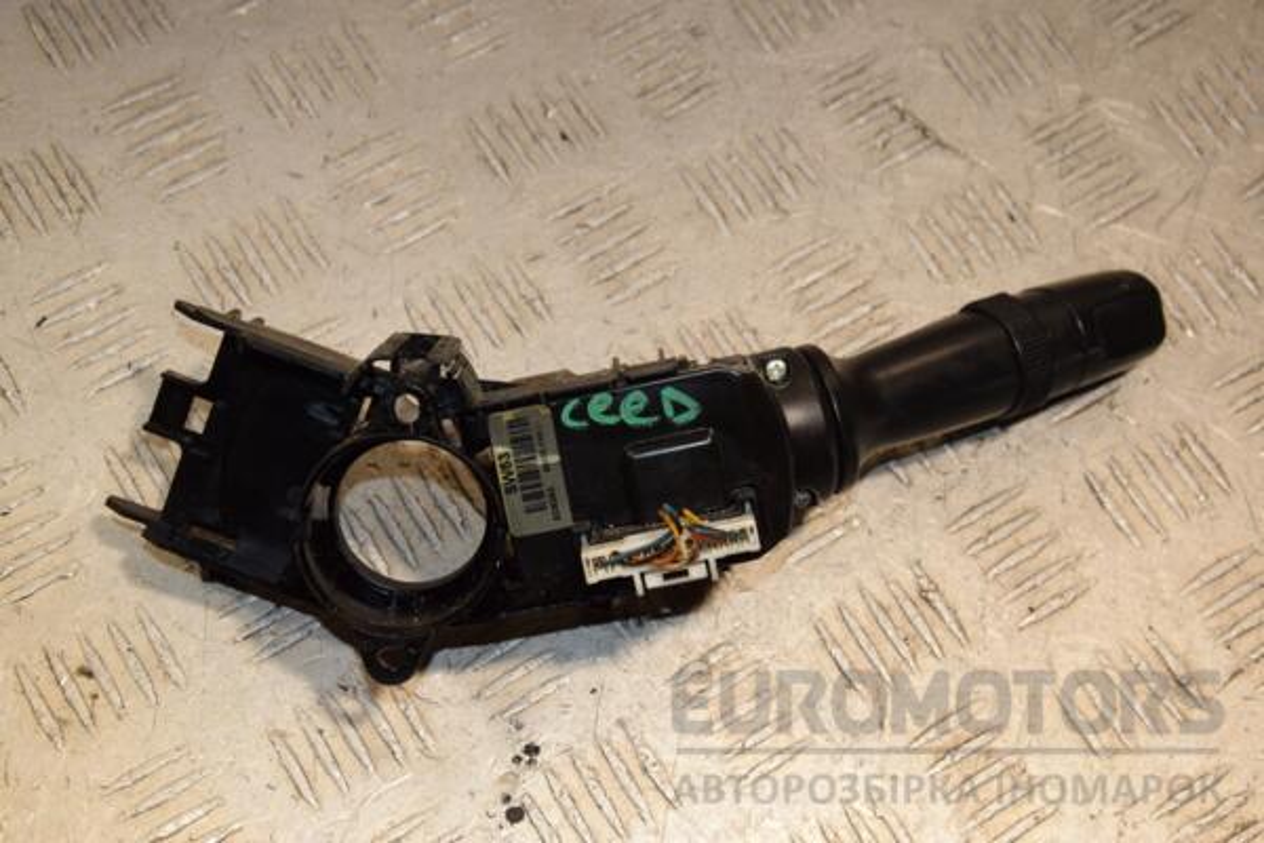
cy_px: 422
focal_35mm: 63
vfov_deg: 21.6
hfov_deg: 31.9
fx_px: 2212
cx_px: 632
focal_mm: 42
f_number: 7.1
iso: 800
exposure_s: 1/200
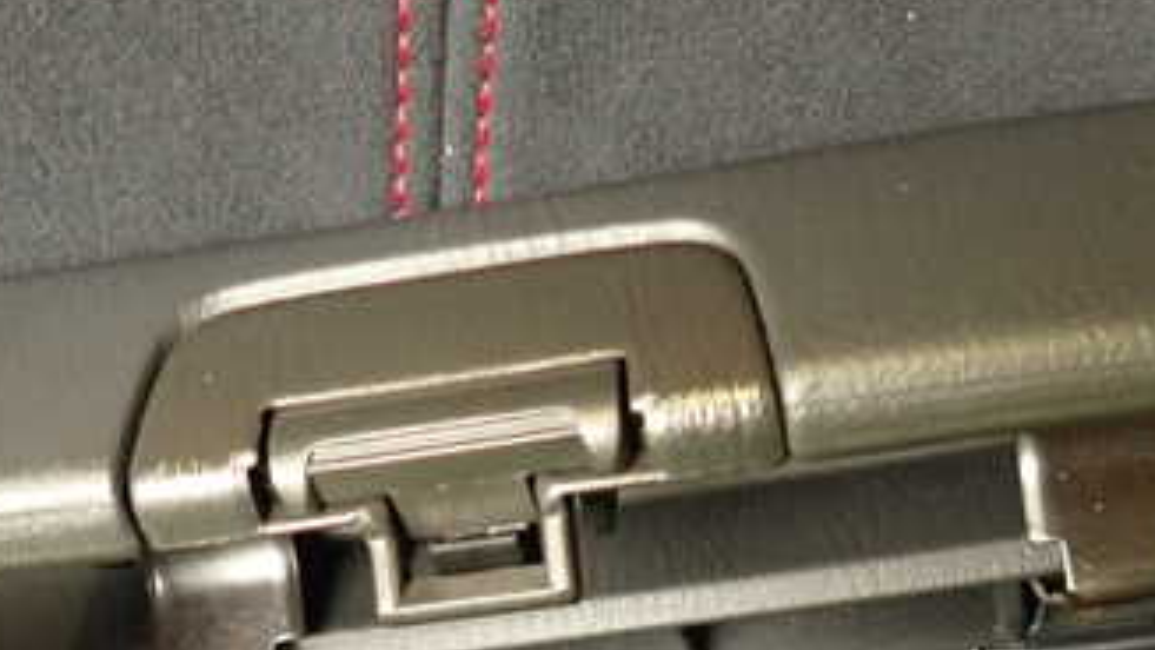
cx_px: 668
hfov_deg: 41.2
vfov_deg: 23.0
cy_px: 657
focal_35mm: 50
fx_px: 1531
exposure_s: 1/30
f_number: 2
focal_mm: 4.5
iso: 400
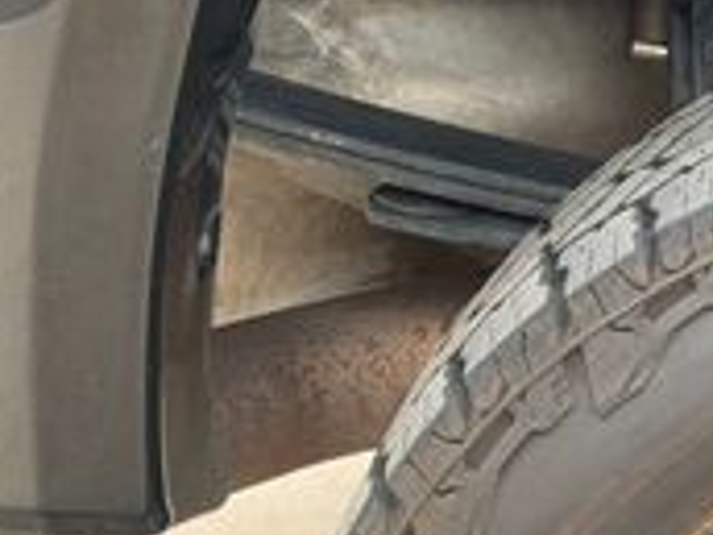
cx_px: 1165
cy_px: 730
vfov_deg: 8.2
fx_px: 3687
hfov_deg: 10.5
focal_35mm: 179
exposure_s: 1/189
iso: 100
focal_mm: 6.76
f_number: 1.78
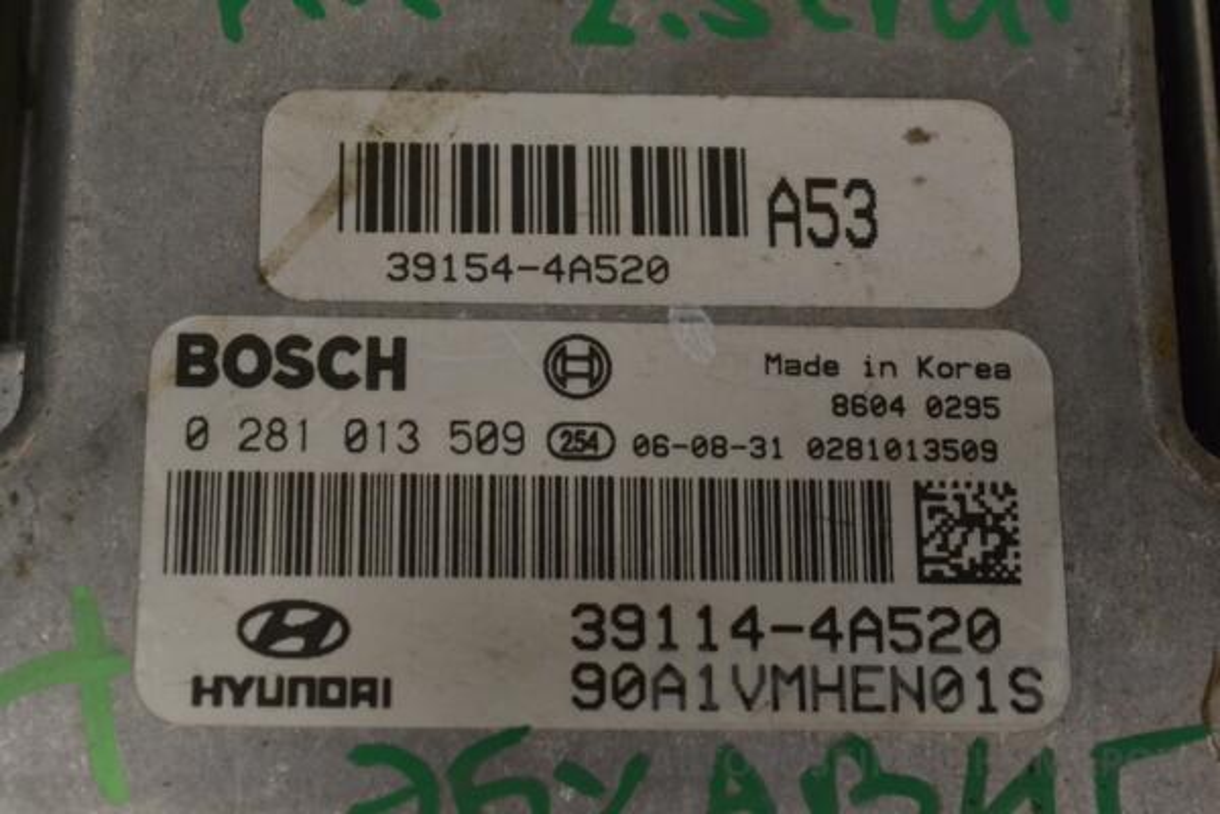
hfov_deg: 26.0
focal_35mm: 78
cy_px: 407
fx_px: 2643
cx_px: 610
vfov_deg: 17.5
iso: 3200
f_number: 11
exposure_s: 1/500
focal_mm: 52
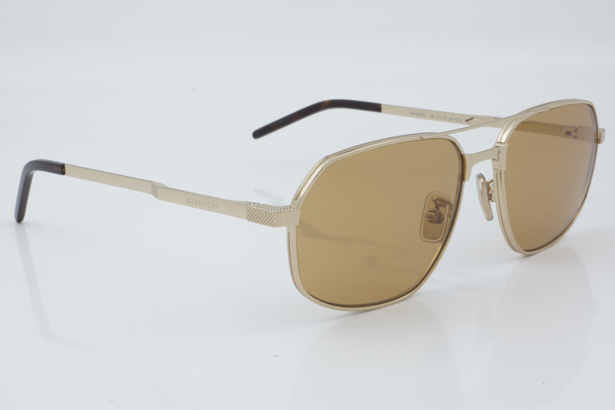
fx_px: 1281
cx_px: 308
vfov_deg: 18.2
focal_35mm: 75
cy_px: 205
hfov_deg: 27.0
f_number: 29
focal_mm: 50
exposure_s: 1/3
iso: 100
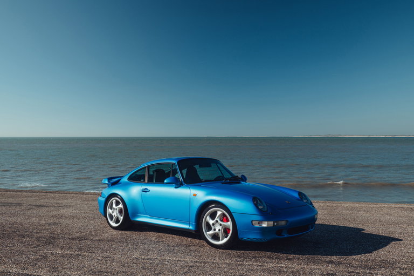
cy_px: 138
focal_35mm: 35
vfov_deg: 37.8
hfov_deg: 54.5
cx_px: 207
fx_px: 402
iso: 100
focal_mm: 35
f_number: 7.1
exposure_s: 1/200
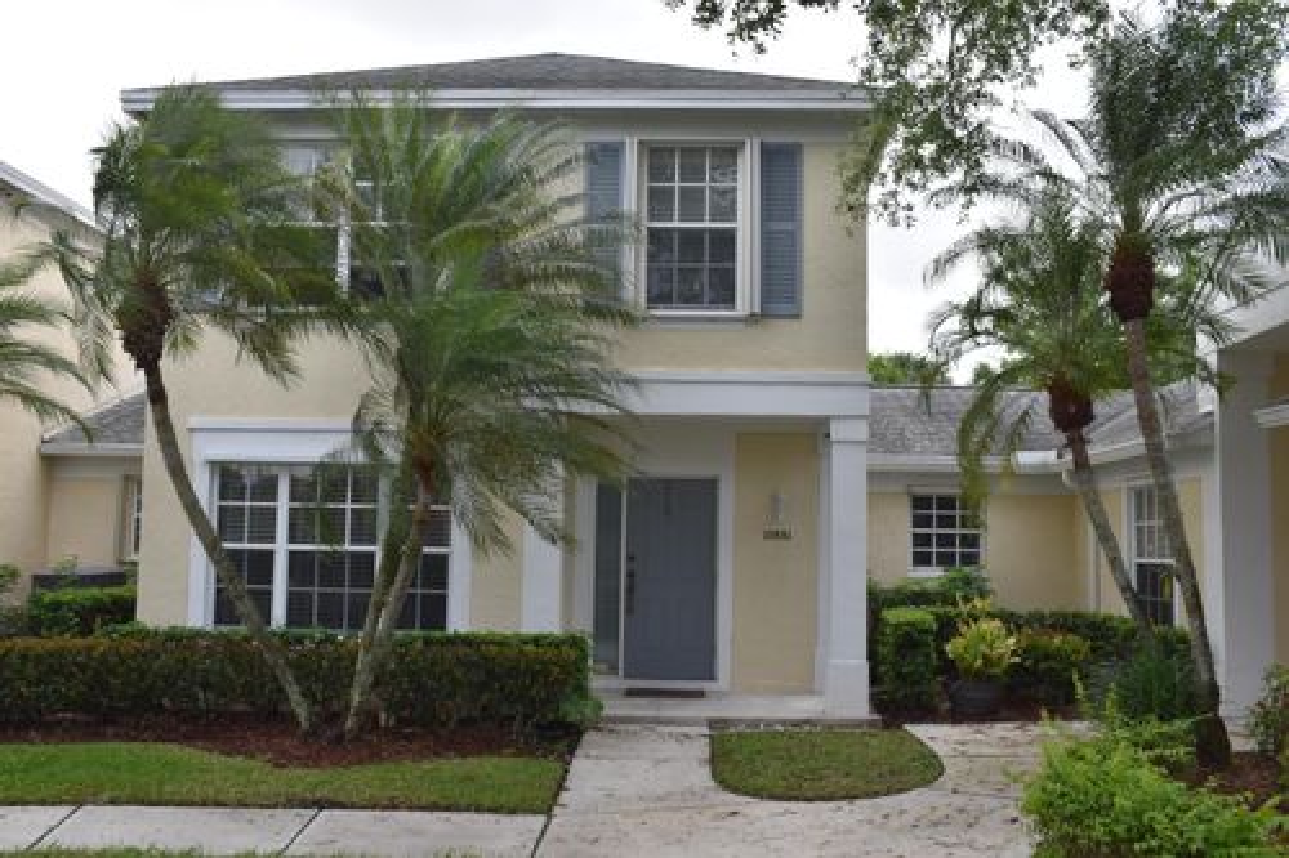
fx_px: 1289
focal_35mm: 36
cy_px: 429
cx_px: 644
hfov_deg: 53.1
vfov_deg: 36.8
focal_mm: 24
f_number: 8
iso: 280
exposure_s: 1/250
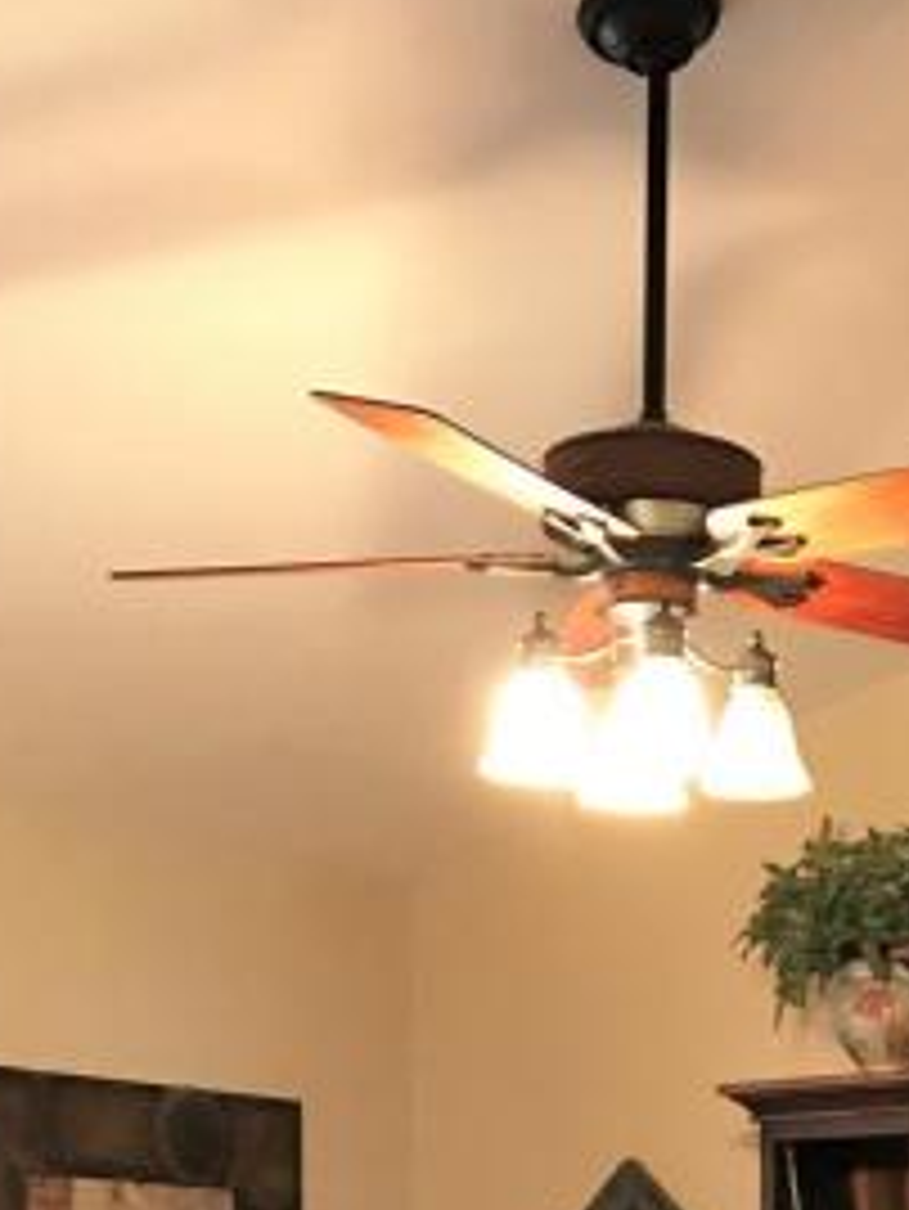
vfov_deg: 22.7
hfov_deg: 18.2
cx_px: 796
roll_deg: +0.4
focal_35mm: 80
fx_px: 2799
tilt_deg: -1.0
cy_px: 1403
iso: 80
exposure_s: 1/7
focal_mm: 3.99
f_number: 1.8
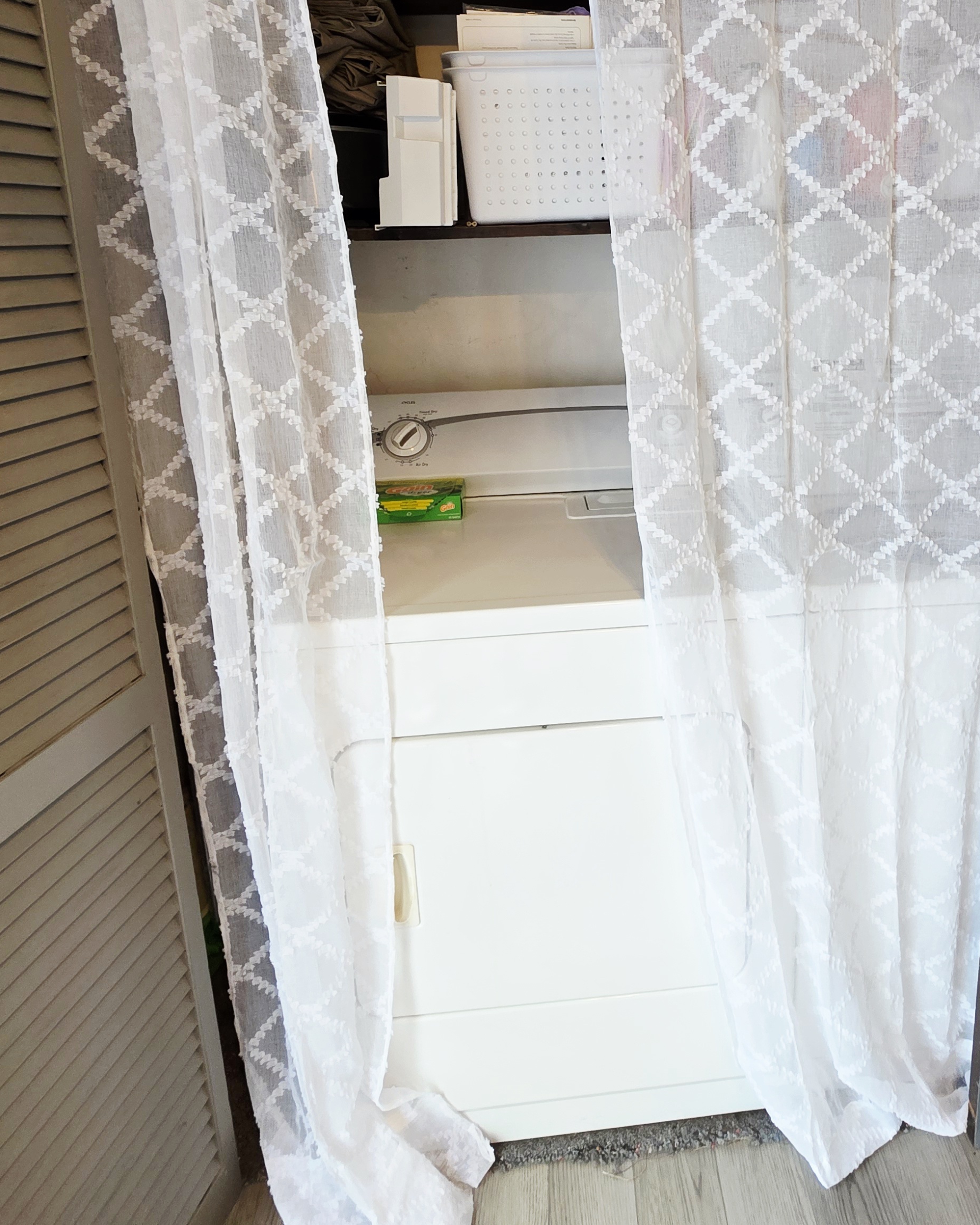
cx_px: 609
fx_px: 798
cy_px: 429
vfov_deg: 73.2
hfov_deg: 62.3
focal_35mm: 22
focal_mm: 2.2
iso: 250
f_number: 1.9
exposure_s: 1/60.2
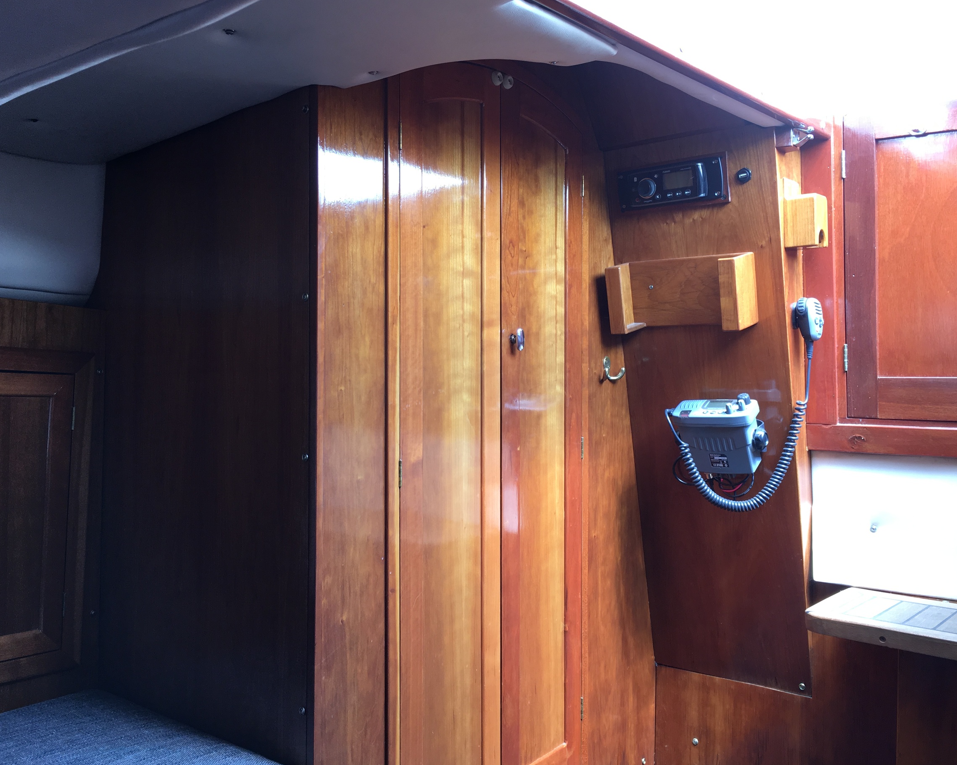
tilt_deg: -0.2
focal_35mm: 31
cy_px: 381
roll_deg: +2.4
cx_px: 477
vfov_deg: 47.1
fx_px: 878
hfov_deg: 57.2
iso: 32
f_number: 2.2
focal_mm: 4.15
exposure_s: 1/33
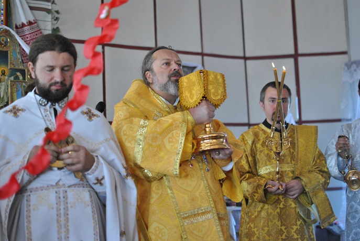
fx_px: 526
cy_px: 120
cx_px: 180
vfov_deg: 25.8
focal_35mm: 52
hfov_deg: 37.8
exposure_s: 1/640
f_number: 1.8
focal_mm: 35
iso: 800
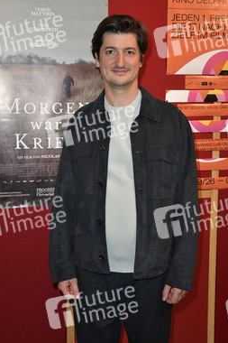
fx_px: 380
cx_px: 118
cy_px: 172
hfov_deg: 33.4
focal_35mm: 40
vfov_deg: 48.5
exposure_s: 1/250
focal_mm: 38
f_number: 6.3
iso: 2000
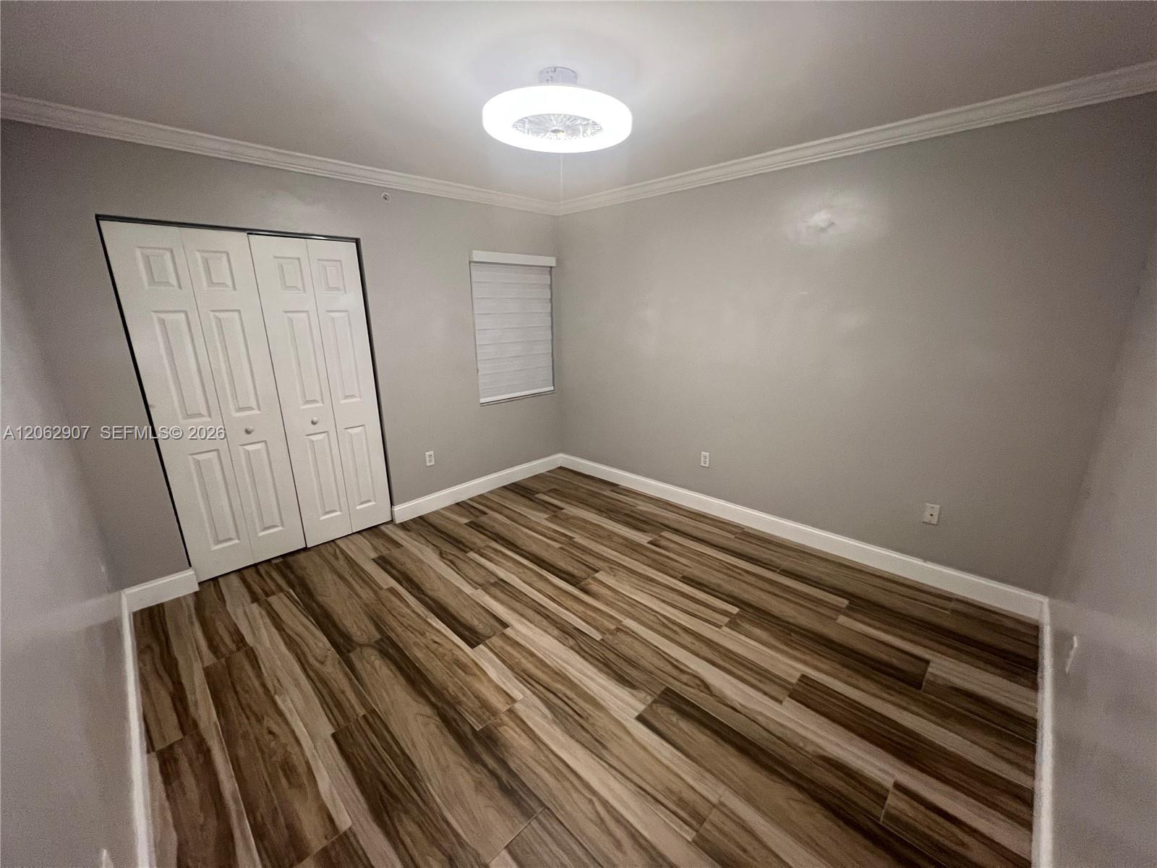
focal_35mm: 13
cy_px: 434
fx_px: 435
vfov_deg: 89.9
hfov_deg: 106.2
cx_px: 578
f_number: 1.8
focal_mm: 1.57
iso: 320
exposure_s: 1/60
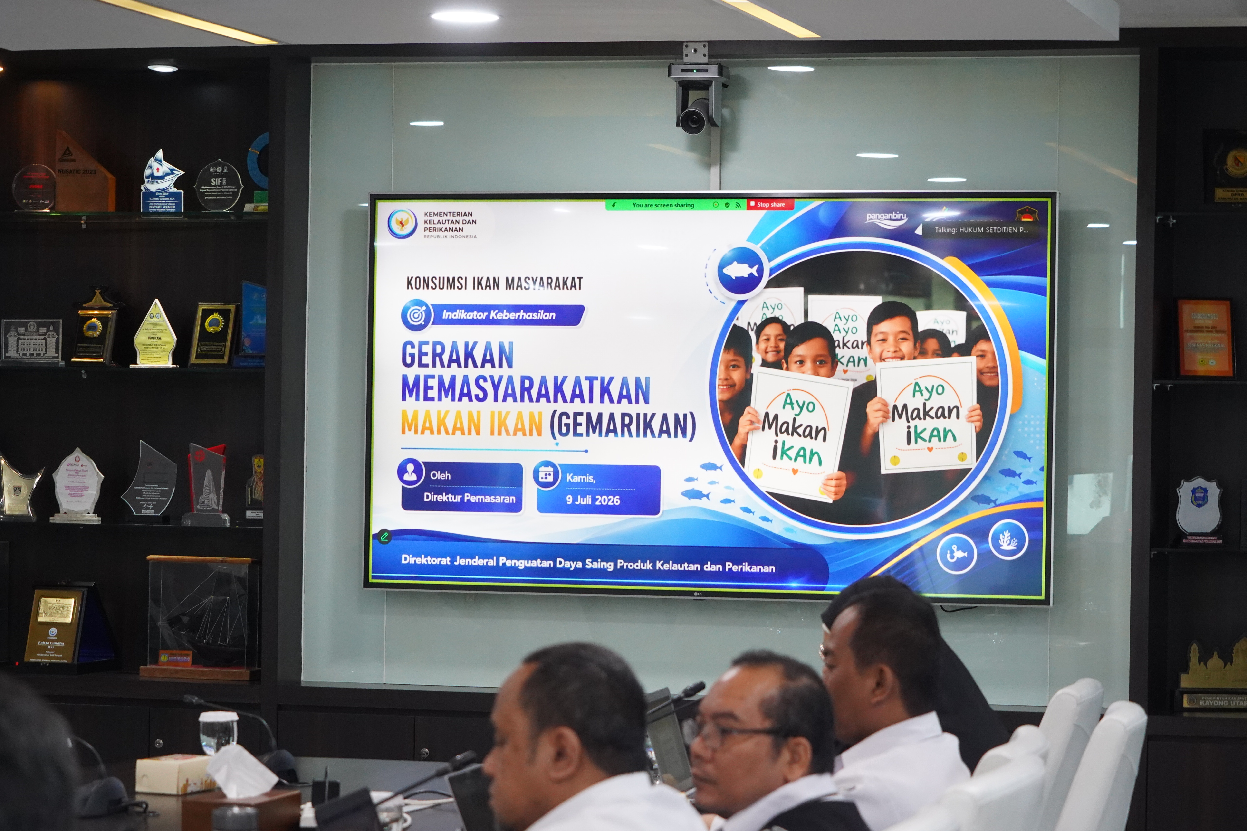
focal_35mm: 102
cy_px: 451
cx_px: 656
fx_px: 3533
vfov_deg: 13.4
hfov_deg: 20.0
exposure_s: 1/160
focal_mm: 87
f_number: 5.6
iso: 4000
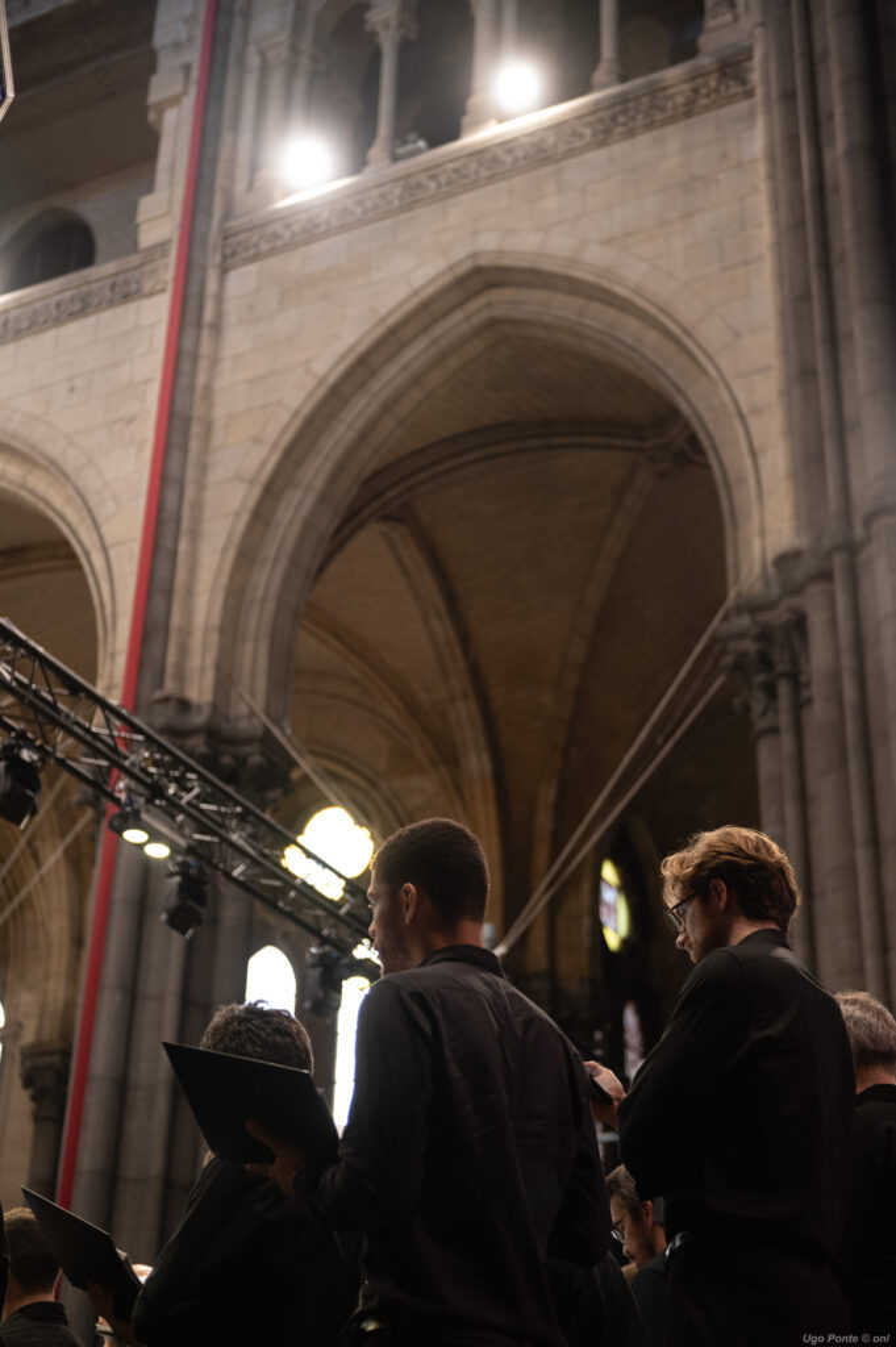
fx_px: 2057
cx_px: 448
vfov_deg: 36.3
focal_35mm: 55
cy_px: 674
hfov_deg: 24.6
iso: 2000
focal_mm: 55
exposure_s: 1/320
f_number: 2.8
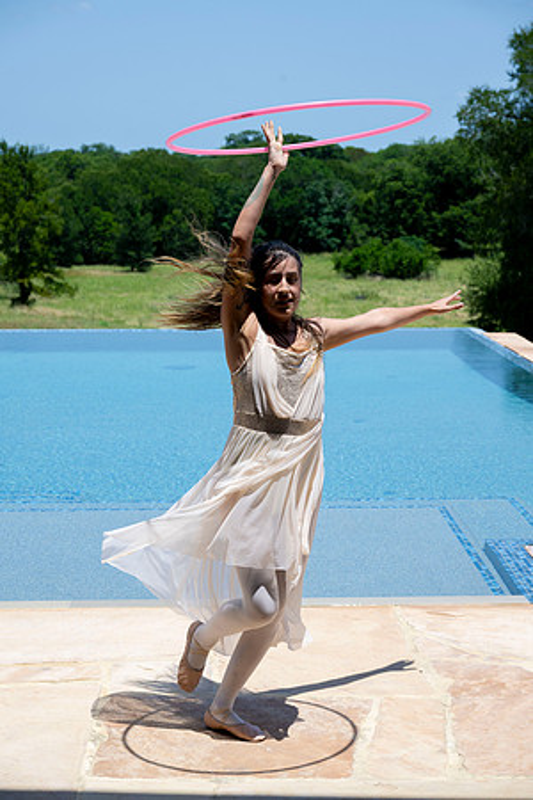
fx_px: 1577
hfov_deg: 19.2
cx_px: 266
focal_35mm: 71
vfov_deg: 28.5
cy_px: 400
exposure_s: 1/640
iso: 125
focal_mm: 71
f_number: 7.1
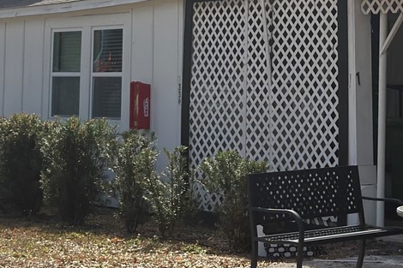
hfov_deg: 16.4
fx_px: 1388
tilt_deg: +5.5
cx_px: 307
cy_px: -45
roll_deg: -0.9
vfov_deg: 10.9
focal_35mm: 124
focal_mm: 6.76
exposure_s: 1/8264
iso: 80
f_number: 1.78
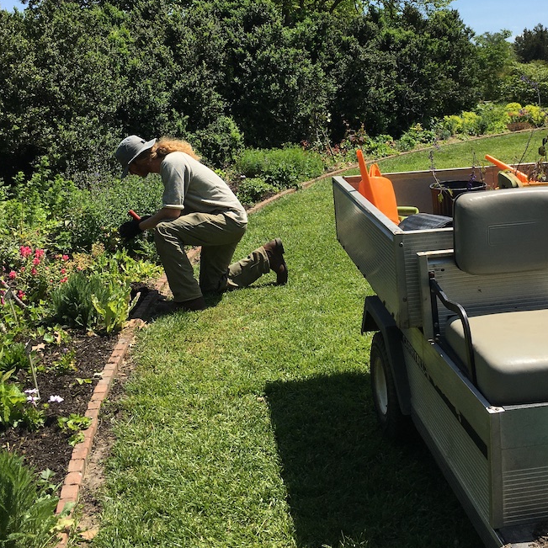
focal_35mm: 42
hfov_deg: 39.9
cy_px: 159
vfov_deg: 39.3
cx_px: 315
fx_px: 752
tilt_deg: -4.6
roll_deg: +1.2
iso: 25
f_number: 2.2
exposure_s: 1/1709
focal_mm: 4.15
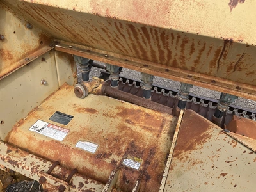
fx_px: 214
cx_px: 128
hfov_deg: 61.7
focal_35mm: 29
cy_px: 96
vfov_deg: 48.2
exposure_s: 1/599
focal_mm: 3
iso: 25
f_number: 1.8
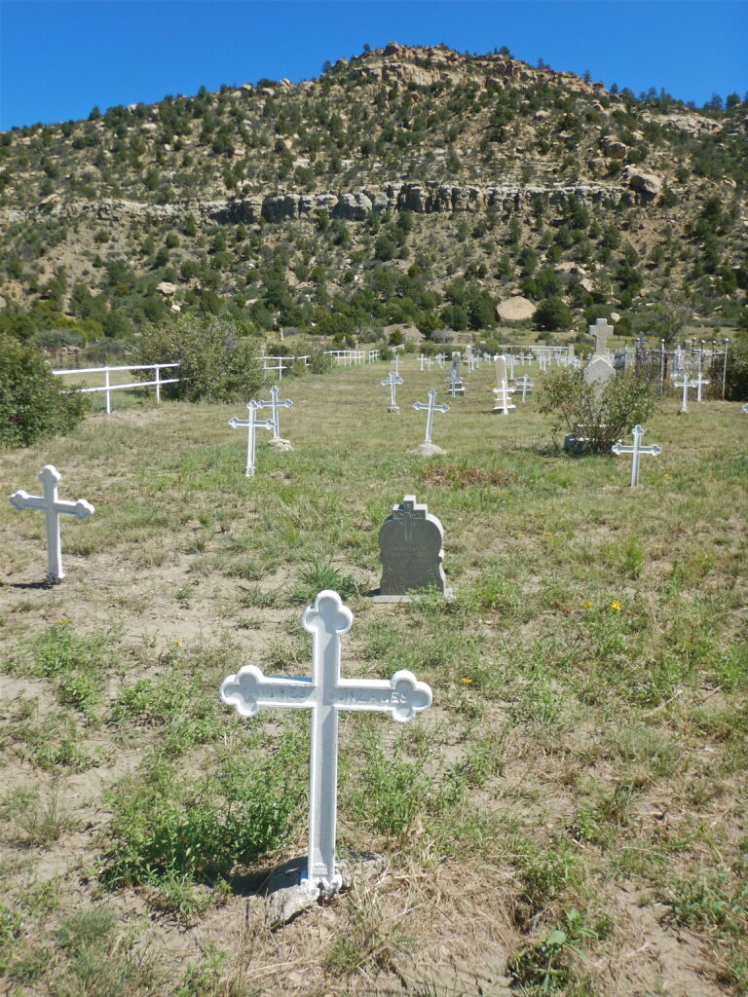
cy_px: 498
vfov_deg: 58.4
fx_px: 893
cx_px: 374
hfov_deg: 45.4
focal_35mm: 31
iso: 125
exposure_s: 1/800
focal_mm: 5.6
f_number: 4.2
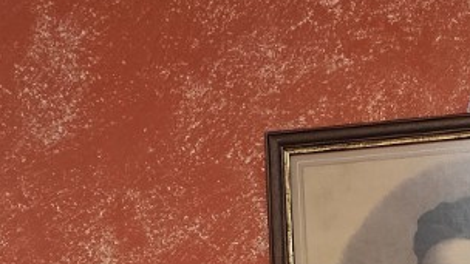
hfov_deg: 15.8
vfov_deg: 8.2
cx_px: 516
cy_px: 719
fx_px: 1645
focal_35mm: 132
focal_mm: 6.3
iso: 250
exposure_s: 1/100
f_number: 1.7
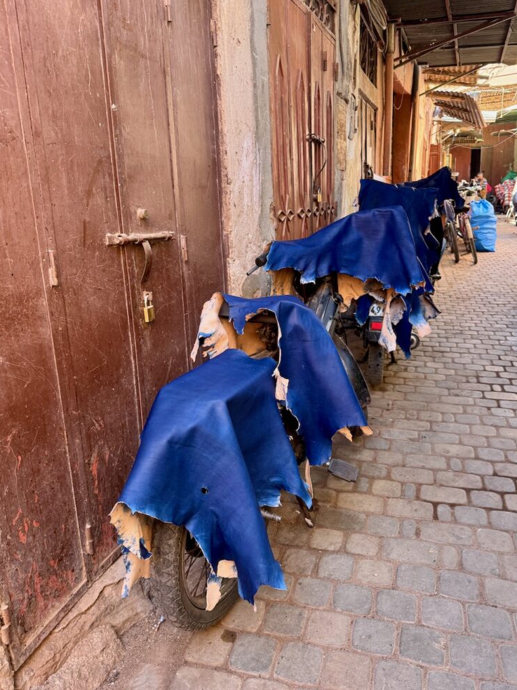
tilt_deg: -12.8
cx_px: 256
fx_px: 498
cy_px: 333
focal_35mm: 25
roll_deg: +3.2
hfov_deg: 54.9
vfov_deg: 69.4
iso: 160
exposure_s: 1/121
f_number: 1.78
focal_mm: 6.76
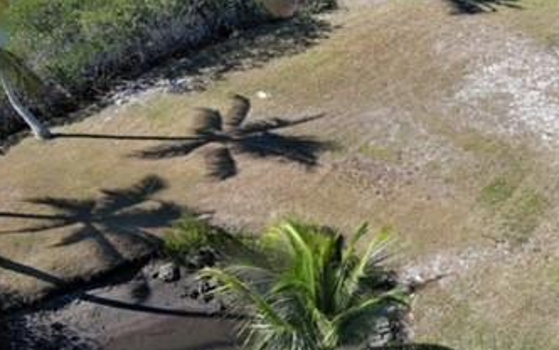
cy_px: 170
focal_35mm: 57
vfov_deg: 22.8
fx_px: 869
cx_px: 387
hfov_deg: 35.2
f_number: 2.8
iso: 100
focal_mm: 10.57
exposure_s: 1/89.1
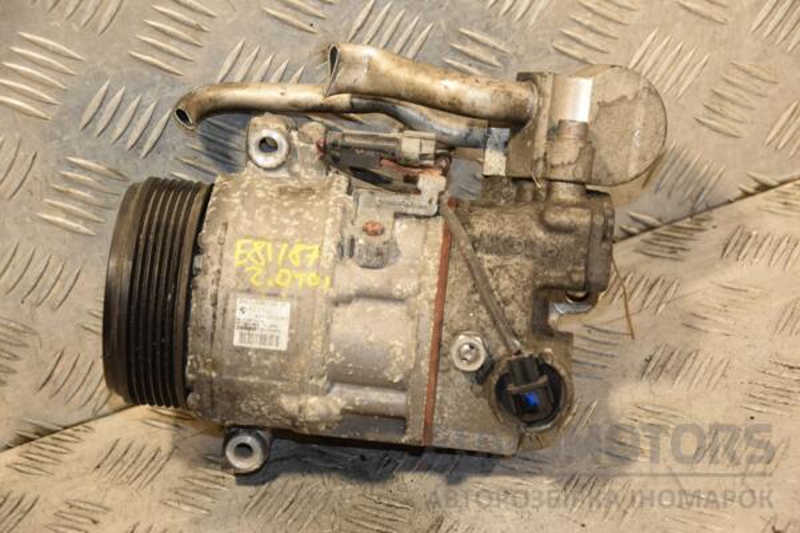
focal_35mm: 99
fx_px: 2200
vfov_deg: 13.8
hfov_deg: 20.6
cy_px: 266
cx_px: 400
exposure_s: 1/125
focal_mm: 66
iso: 800
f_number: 5.3
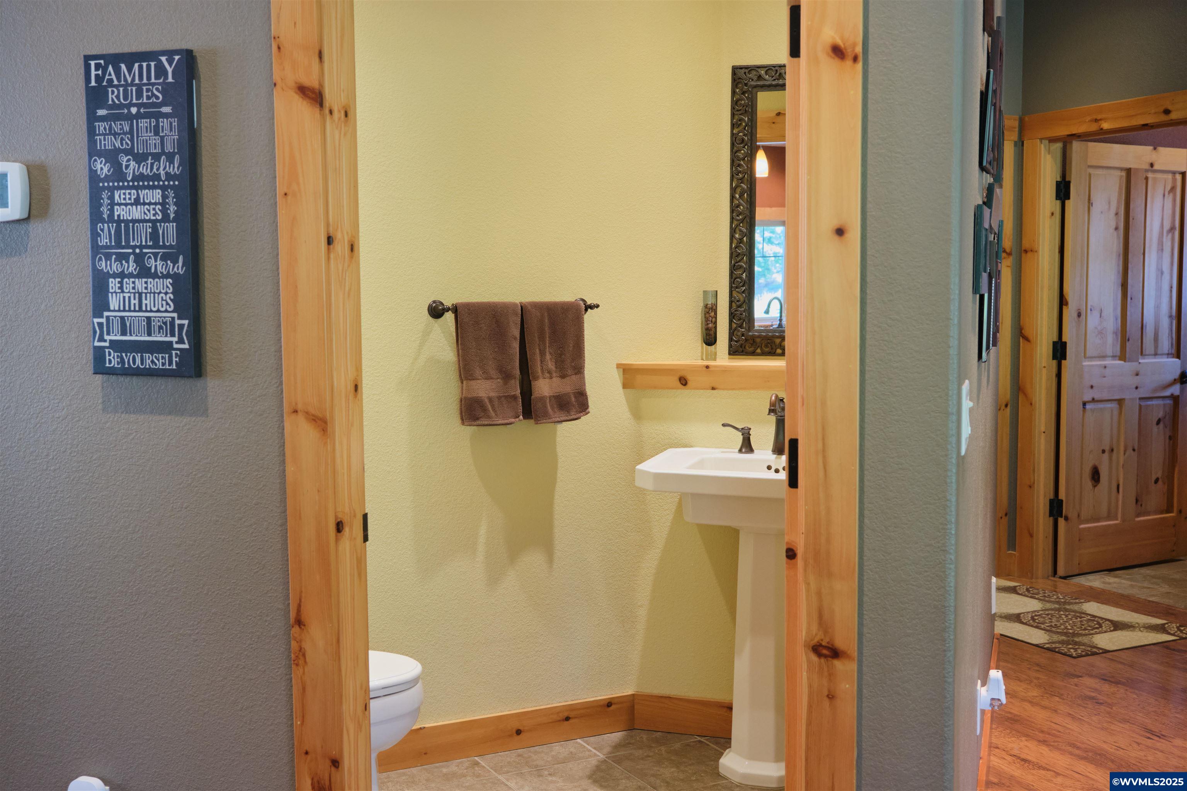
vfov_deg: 35.9
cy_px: 396
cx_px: 594
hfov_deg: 51.9
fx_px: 1220
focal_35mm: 37
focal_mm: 24.7
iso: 800
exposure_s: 1/38
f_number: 4
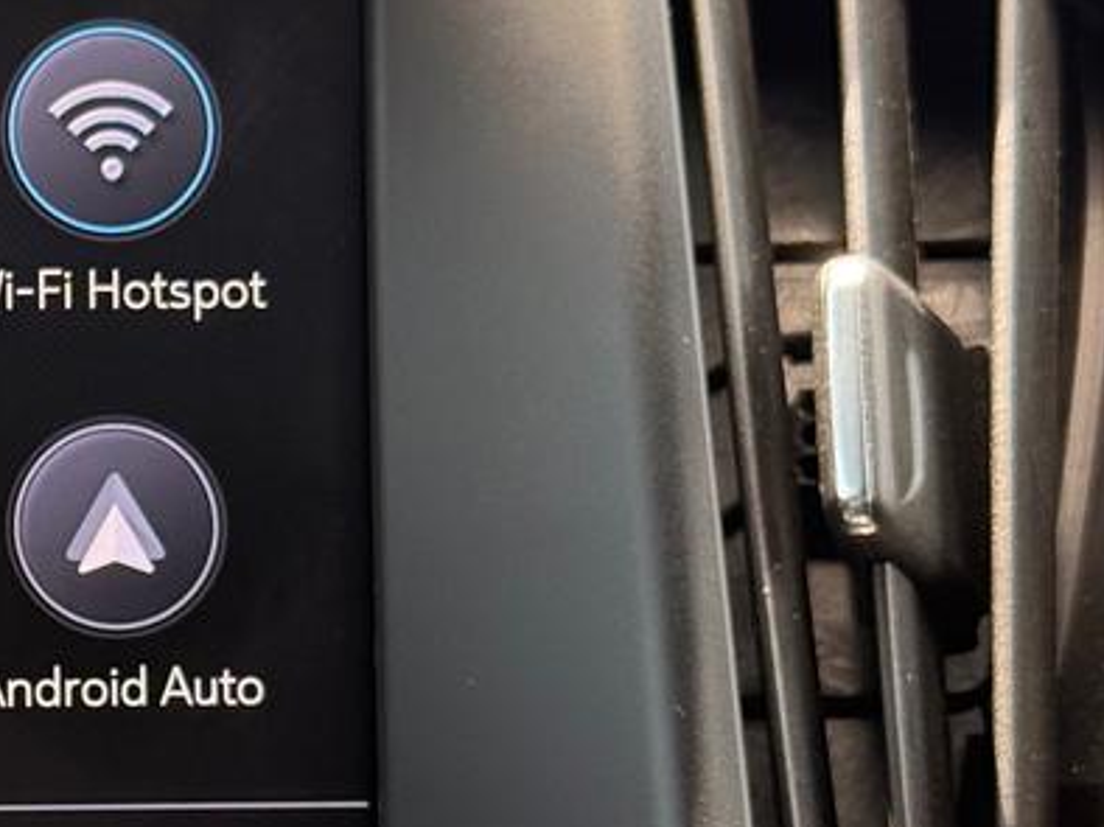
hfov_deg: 12.1
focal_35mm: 156
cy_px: 667
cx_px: -552
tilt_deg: -10.2
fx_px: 4972
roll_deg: -0.8
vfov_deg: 9.5
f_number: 1.78
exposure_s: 1/227
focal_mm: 6.76
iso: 125
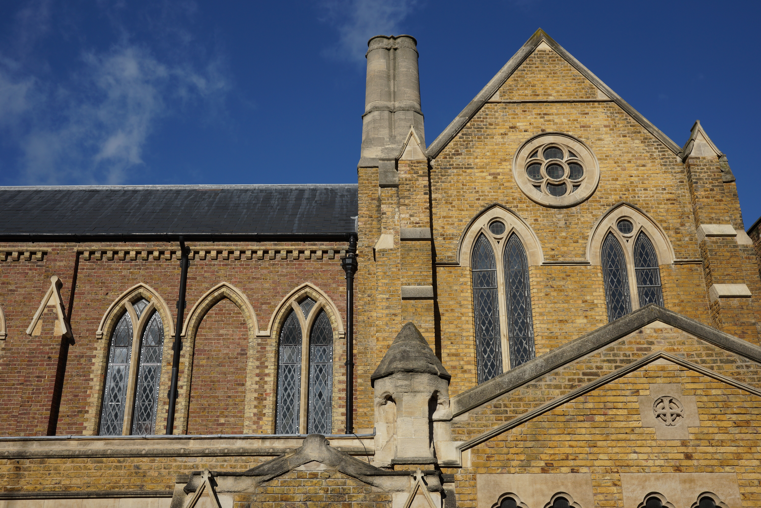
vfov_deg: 33.4
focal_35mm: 40
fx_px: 845
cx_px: 380
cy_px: 254
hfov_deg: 48.5
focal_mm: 40
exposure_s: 1/640
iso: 200
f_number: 8
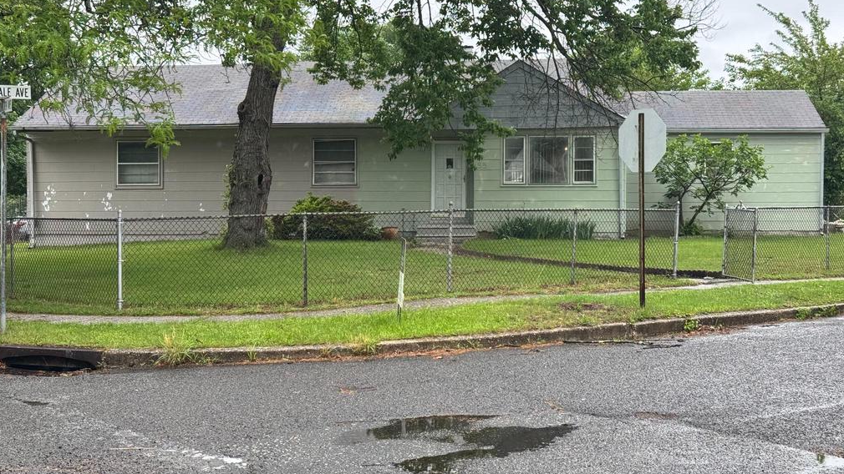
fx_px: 1186
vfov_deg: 22.6
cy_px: 204
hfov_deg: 39.2
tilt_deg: -0.4
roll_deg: +0.0
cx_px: 417
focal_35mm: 53
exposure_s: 1/294
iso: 64
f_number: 1.78
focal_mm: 6.76
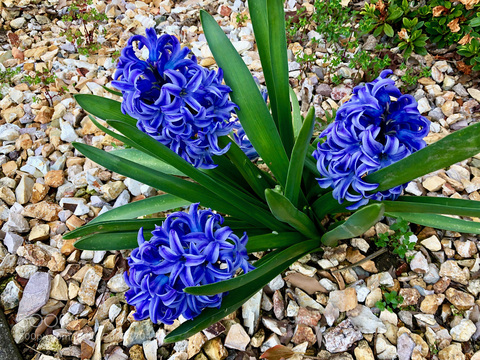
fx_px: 388
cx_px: 240
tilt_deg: -50.3
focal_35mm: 28
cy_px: 180
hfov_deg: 63.4
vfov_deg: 49.7
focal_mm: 4
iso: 50
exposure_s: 1/120
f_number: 1.8
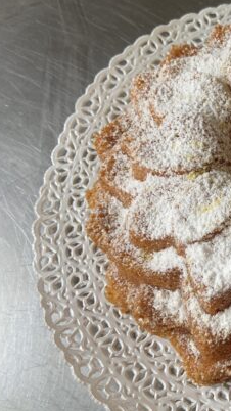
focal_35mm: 47
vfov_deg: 43.7
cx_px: 315
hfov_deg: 22.3
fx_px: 512
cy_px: 197
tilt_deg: -65.4
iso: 125
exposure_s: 1/121
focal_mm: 4.25
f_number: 1.8
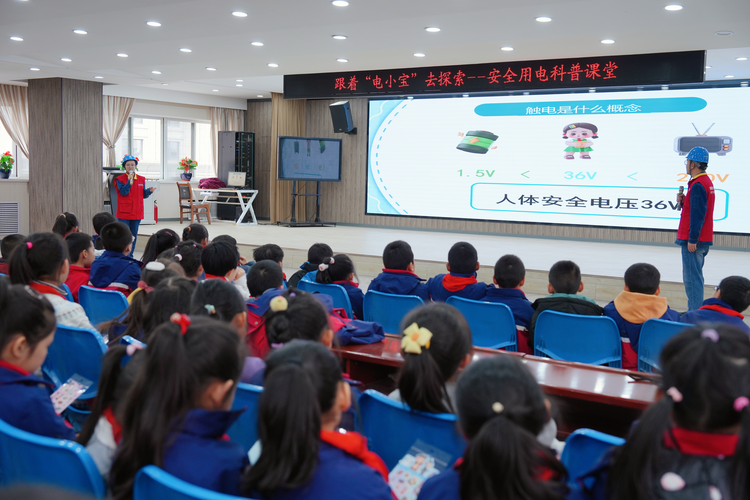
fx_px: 875
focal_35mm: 42
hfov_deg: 46.4
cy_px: 250
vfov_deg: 31.9
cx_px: 375
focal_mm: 42
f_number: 4
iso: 500
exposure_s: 1/160
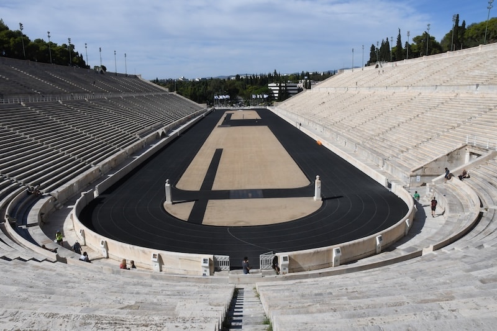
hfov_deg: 67.4
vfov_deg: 47.9
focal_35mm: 27
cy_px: 166
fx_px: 373
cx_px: 248
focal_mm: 18
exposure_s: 1/320
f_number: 18
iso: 320
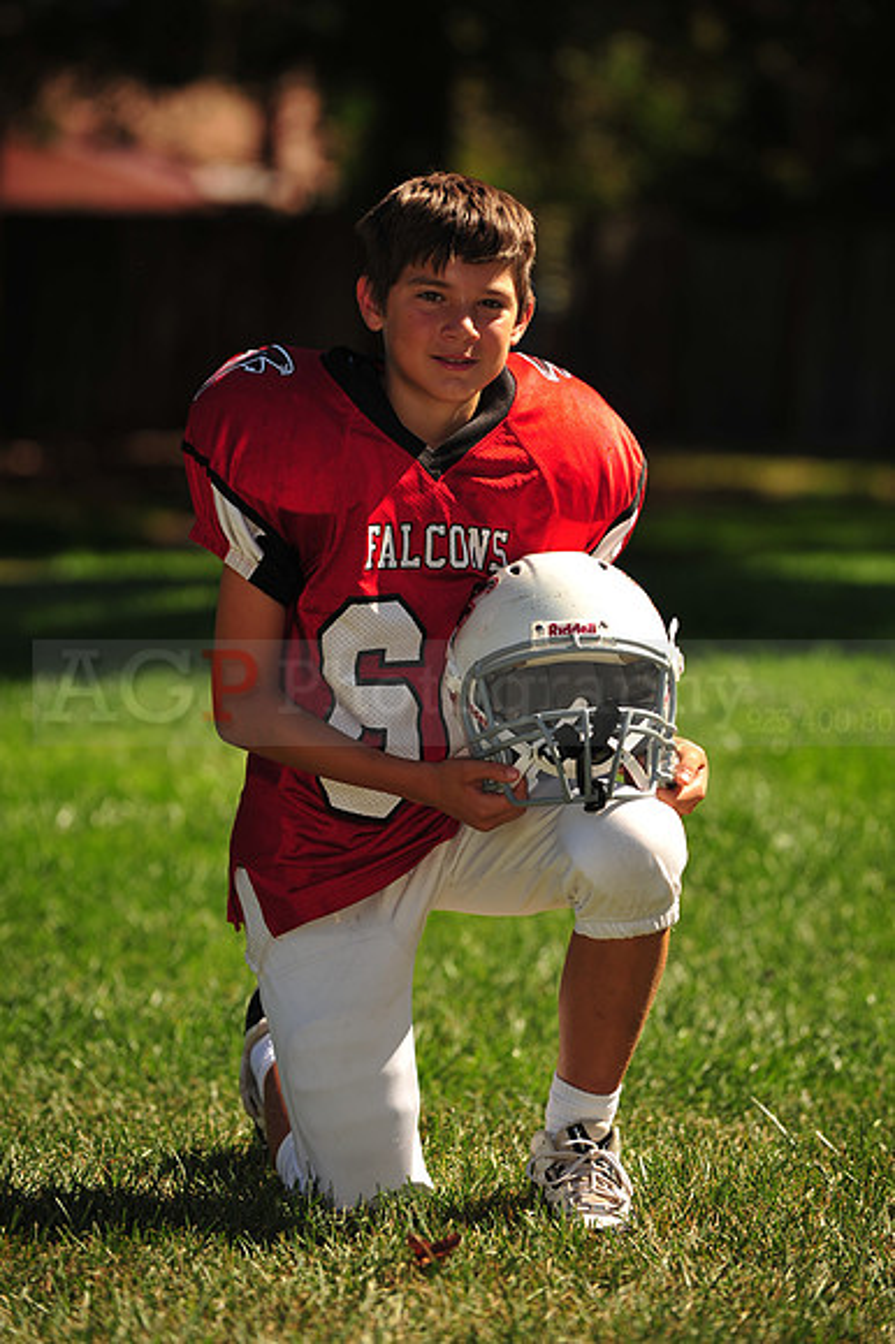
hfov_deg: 6.9
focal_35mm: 200
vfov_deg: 10.3
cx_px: 448
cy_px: 672
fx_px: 7467
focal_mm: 200
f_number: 4.5
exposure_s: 1/800
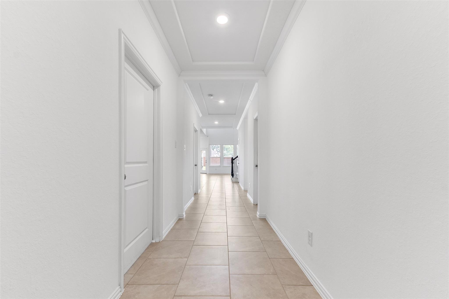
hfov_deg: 100.4
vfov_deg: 77.3
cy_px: 150
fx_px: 187
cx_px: 224
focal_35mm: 15
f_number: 9
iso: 250
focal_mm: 10
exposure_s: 1/5
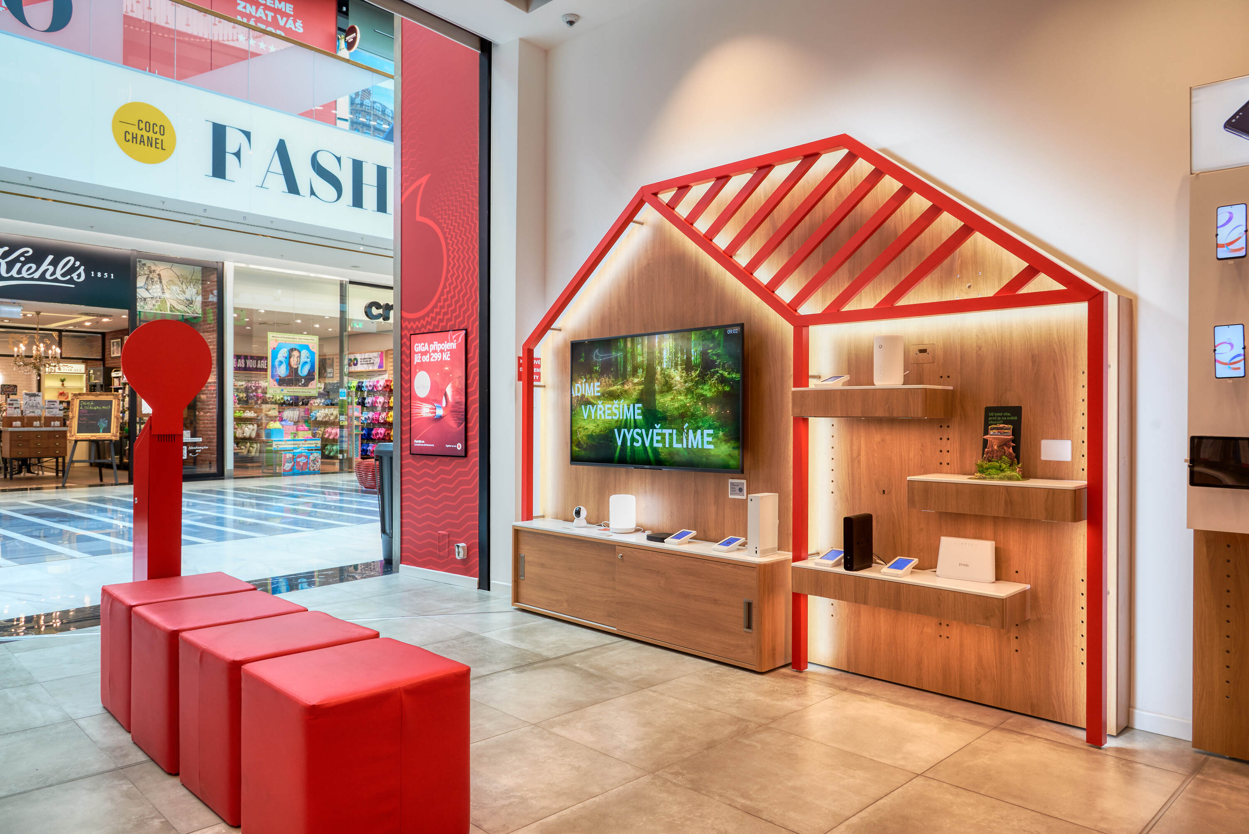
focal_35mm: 24
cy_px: 417
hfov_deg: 73.7
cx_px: 624
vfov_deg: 53.2
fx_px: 833
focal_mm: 24
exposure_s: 1/30
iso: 280
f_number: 8
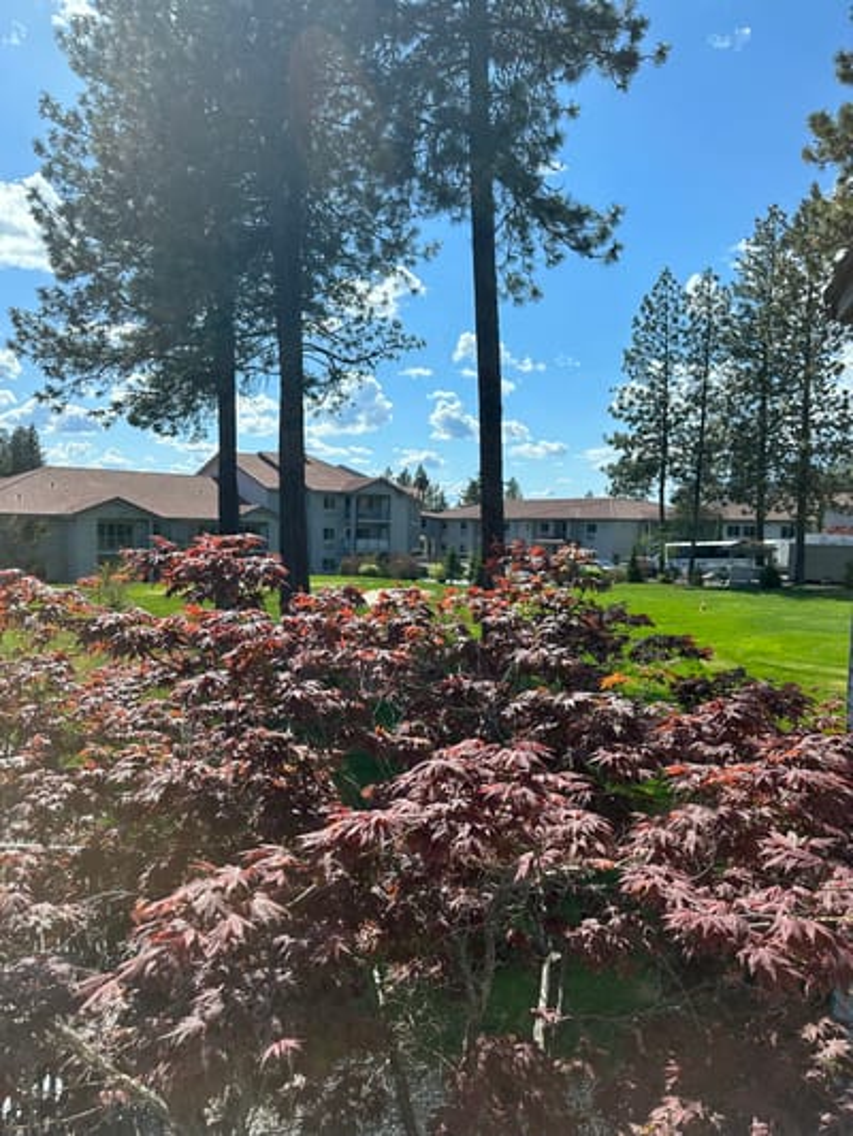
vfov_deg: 71.6
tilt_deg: -3.6
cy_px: 568
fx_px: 788
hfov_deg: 56.8
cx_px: 426
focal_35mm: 24
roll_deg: -1.4
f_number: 1.78
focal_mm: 6.86
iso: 80
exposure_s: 1/1880
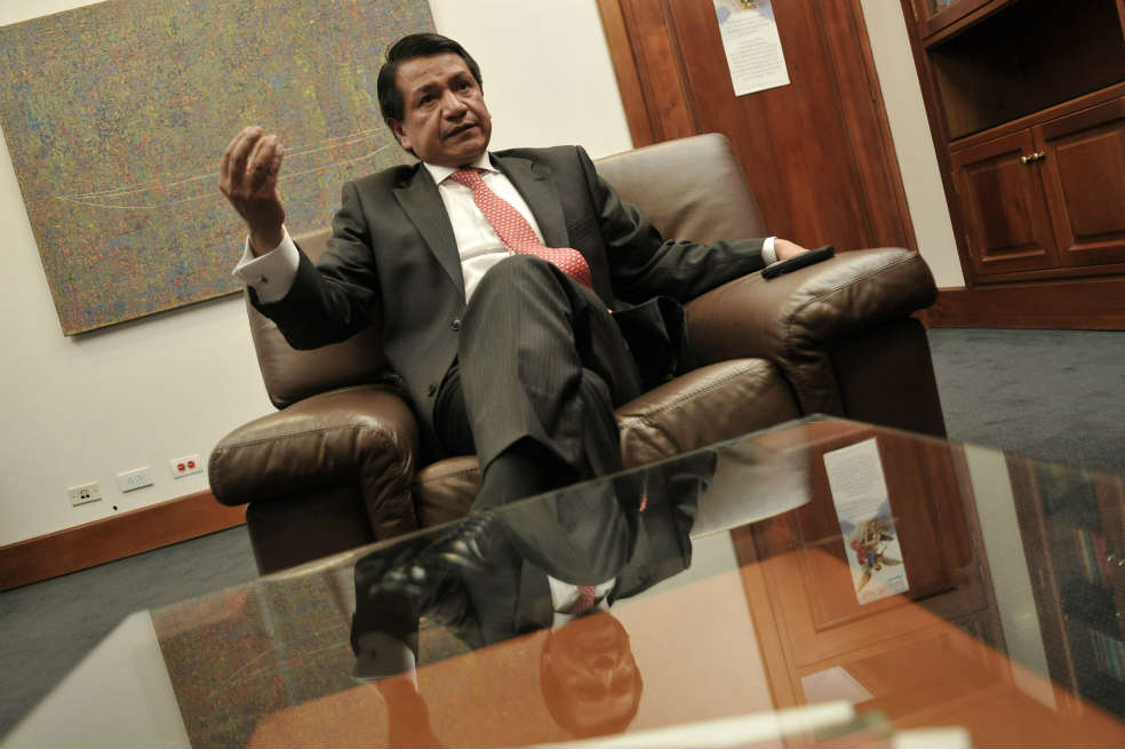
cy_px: 374
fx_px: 843
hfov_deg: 67.4
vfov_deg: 47.9
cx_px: 562
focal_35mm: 27
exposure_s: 1/160
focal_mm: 18
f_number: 2.8
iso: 800
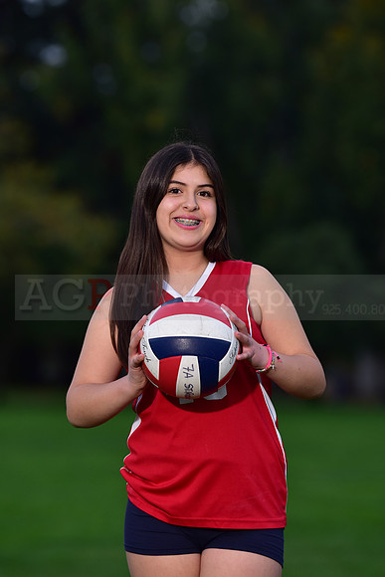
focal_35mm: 200
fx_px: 3206
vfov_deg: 10.3
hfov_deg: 6.9
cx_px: 192
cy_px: 288
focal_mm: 200
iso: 640
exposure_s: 1/200
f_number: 4.5
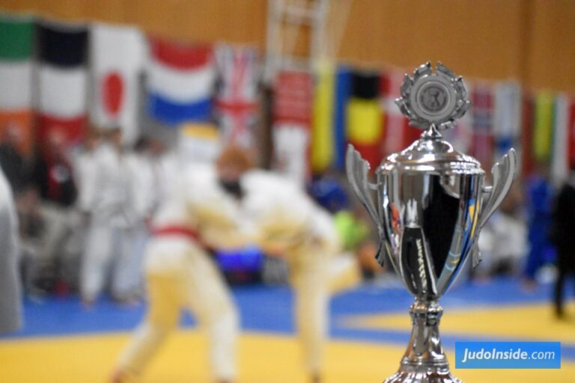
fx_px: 1964
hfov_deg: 16.7
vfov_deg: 11.1
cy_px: 192
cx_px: 288
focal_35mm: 123
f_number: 7.1
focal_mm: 82
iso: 12800
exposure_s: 1/500
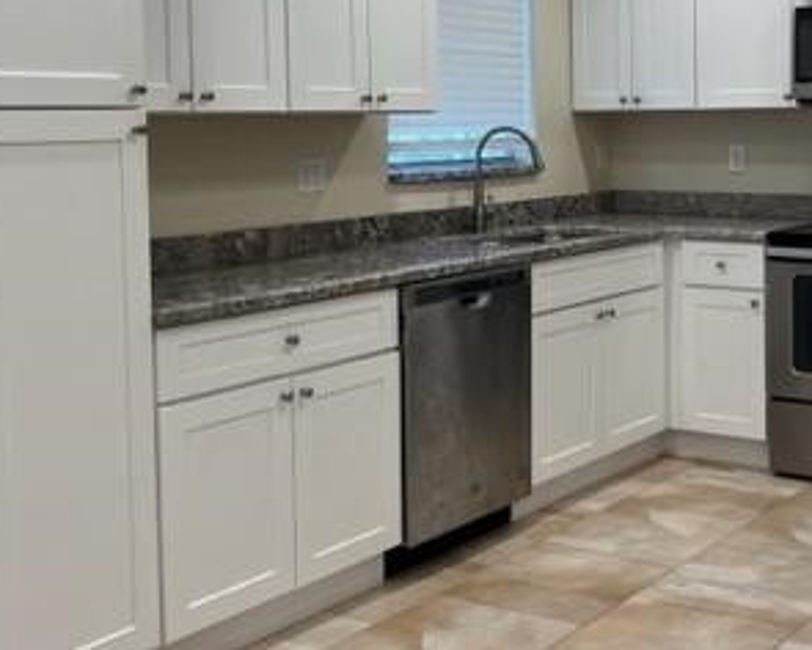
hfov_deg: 33.2
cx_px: 641
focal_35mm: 55
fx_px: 1322
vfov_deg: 27.3
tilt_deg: -3.4
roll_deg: +0.2
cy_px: 168
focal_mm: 5.7
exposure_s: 1/120
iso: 64
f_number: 1.5
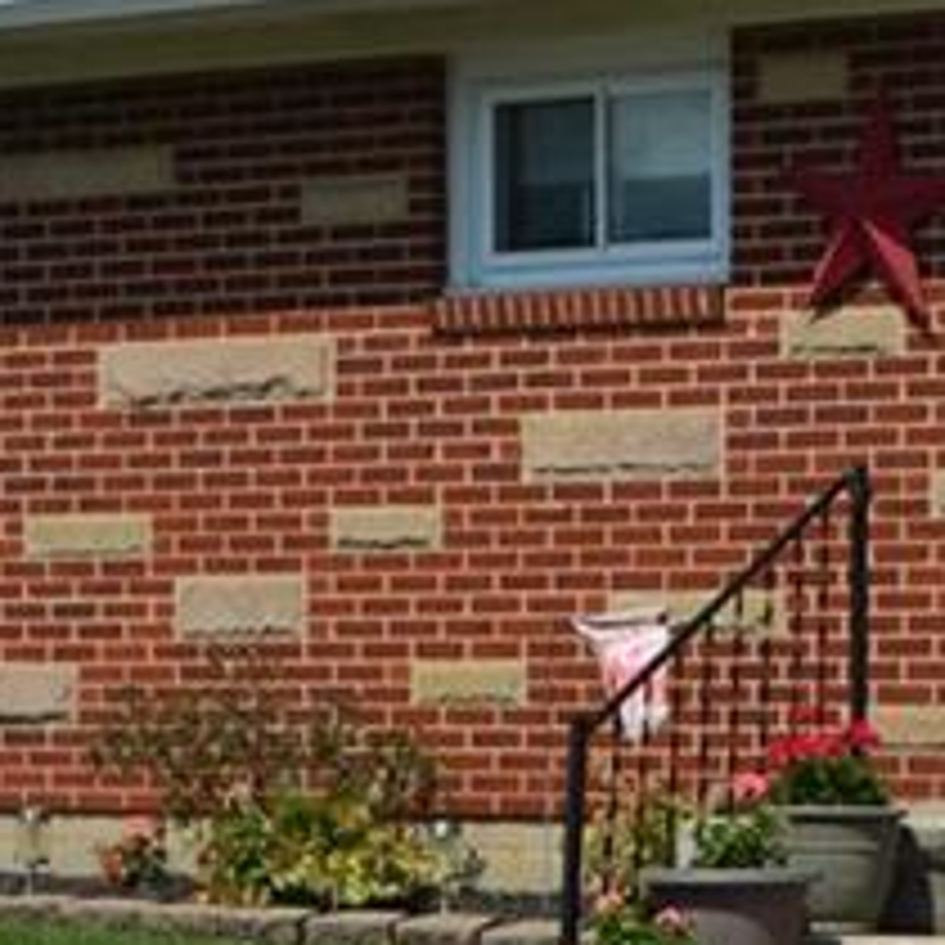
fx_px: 4602
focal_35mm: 149
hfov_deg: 11.4
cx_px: 1274
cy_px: 407
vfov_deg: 11.7
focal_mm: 24
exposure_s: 1/500
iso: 140
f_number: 8
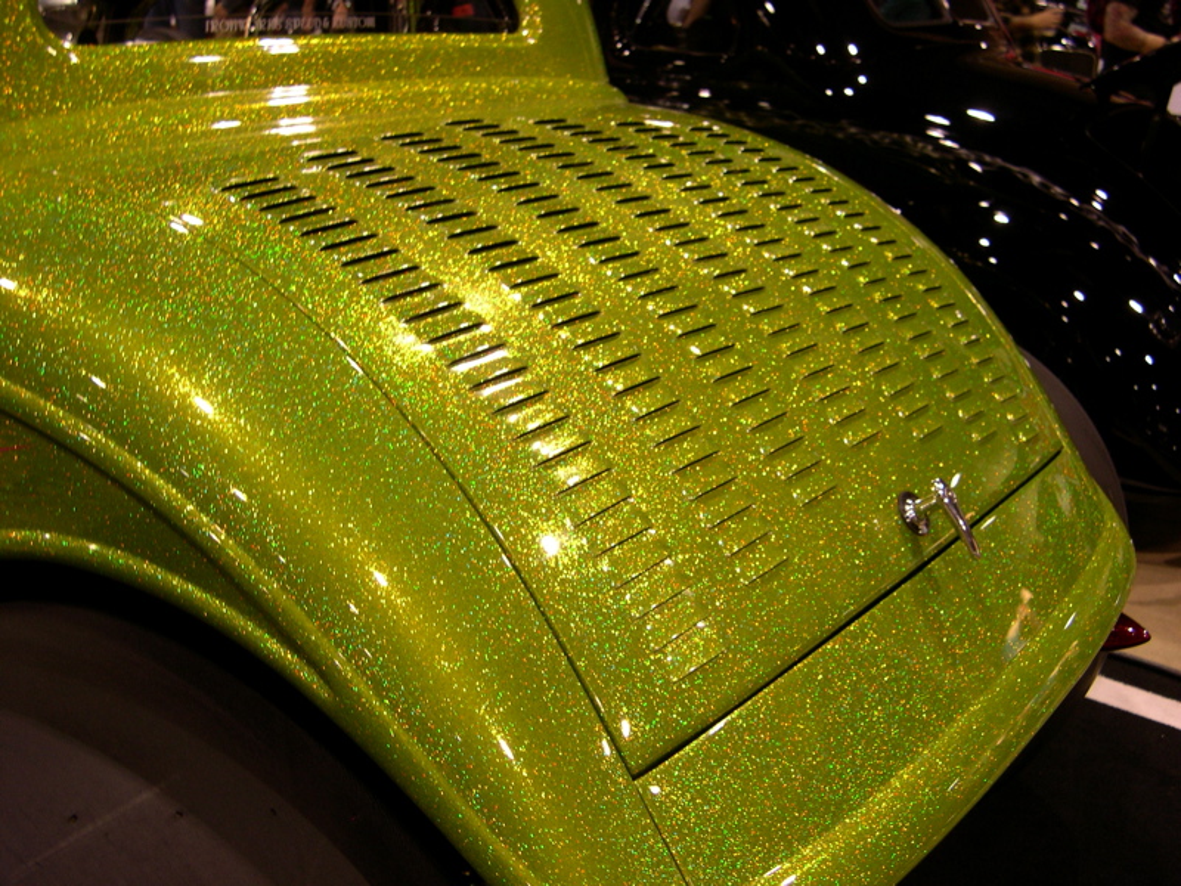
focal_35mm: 38
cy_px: 443
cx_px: 590
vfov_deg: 37.7
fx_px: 1296
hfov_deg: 49.0
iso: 100
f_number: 2.8
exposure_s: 1/21.5
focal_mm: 8
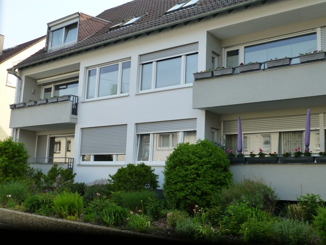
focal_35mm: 41
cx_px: 163
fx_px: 386
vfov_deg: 35.1
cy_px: 122
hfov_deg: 45.8
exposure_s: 1/320
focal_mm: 7.4
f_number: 3.9
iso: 160
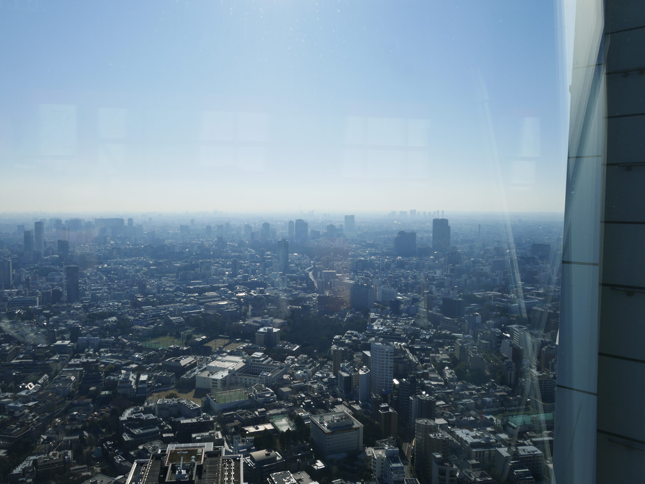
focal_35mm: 28
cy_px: 242
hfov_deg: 63.4
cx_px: 322
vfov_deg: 49.8
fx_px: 522
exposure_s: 1/800
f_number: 9
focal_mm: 14
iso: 200
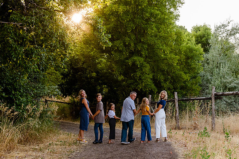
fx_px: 335
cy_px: 98
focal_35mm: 50
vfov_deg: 26.7
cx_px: 132
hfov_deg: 39.3
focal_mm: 38
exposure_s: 1/250
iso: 1000
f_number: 7.1
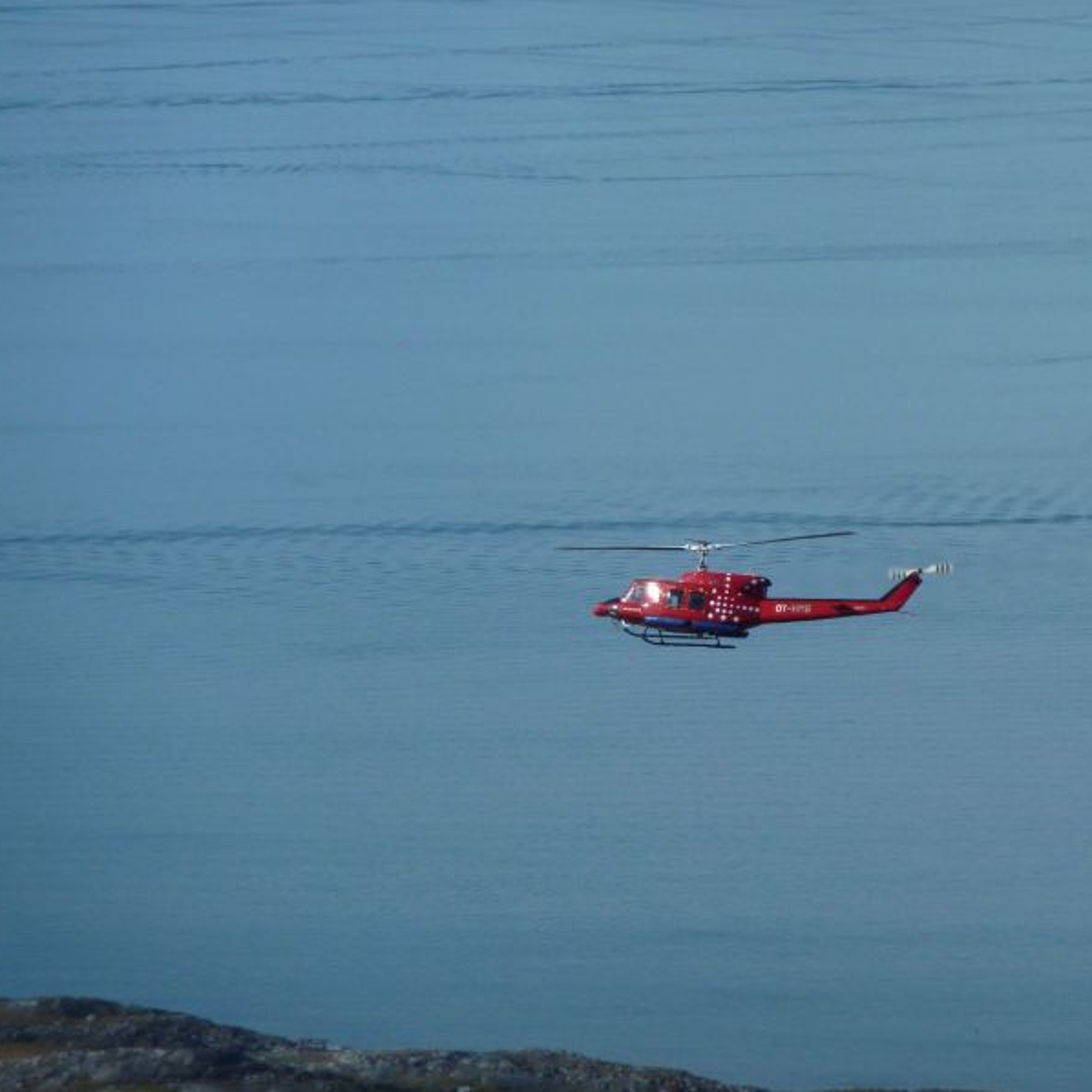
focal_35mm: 355
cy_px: 546
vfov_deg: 4.9
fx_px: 12670
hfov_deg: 4.9
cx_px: 718
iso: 80
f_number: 5.6
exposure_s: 1/640
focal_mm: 49.2
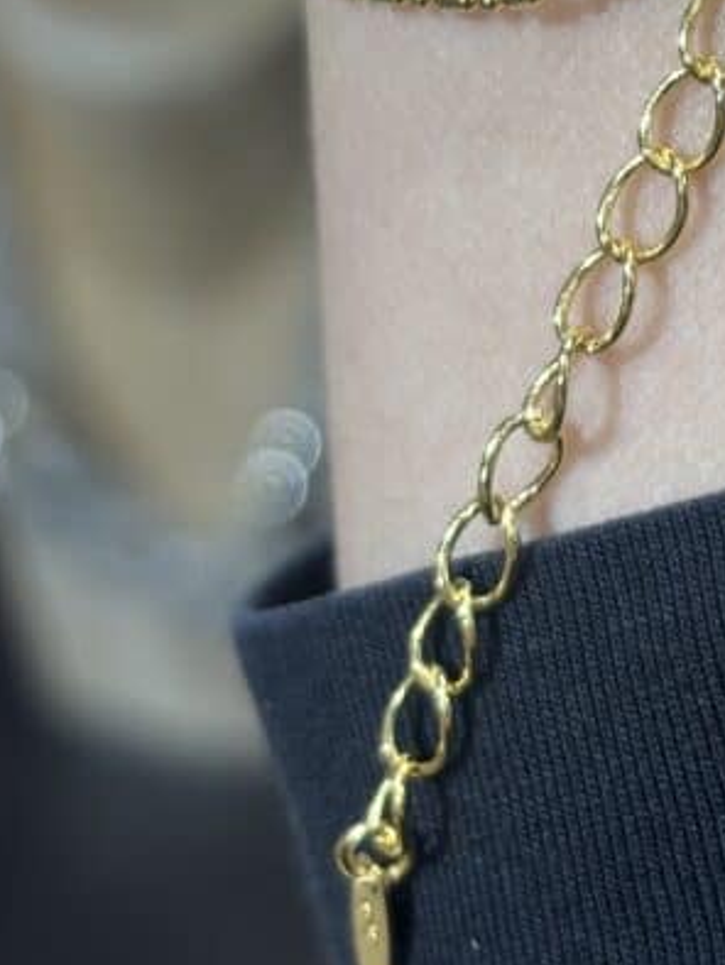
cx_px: 874
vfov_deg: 14.3
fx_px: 3766
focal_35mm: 135
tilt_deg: -48.9
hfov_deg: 10.8
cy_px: -27
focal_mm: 5.96
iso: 25
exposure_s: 1/50
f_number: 1.6
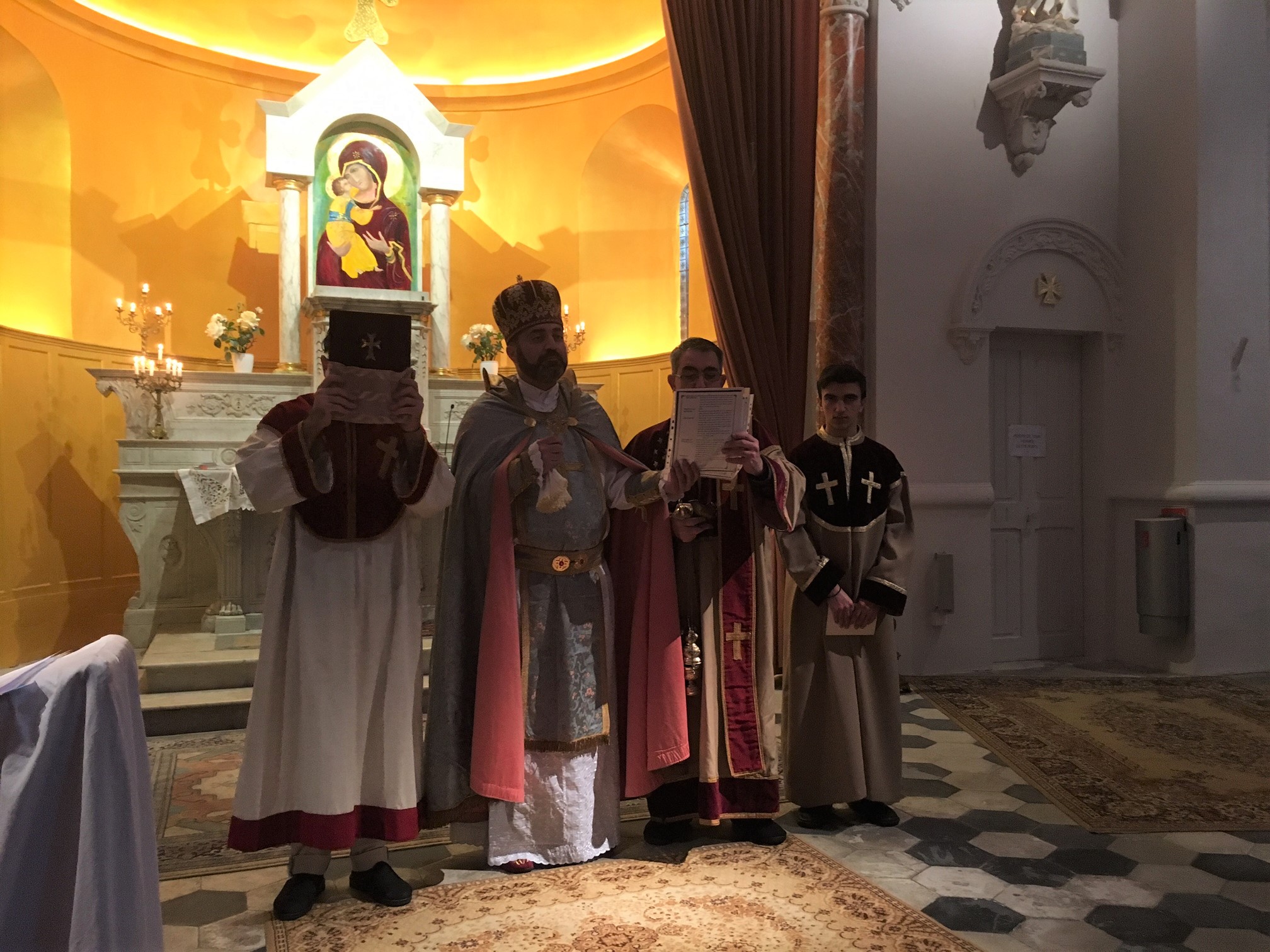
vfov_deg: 48.2
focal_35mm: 29
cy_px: 476
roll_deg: +0.2
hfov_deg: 61.7
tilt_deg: -0.9
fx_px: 1064
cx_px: 635
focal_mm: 4.15
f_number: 2.2
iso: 200
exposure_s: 1/33
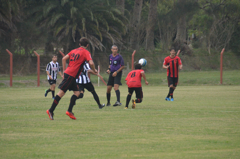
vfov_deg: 4.6
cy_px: 80
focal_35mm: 300
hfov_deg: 6.9
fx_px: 1996
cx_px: 120
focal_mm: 200
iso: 3200
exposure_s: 1/2500
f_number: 6.3
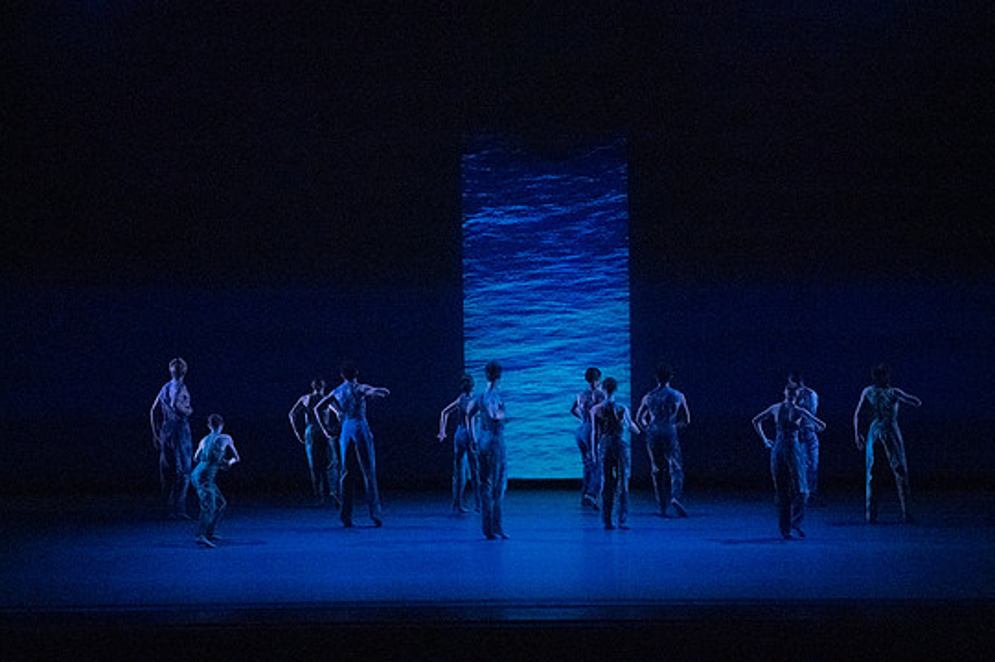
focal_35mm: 147
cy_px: 310
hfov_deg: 14.0
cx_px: 528
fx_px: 4060
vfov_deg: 9.3
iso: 25600
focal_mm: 137
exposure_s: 1/400
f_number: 5.6
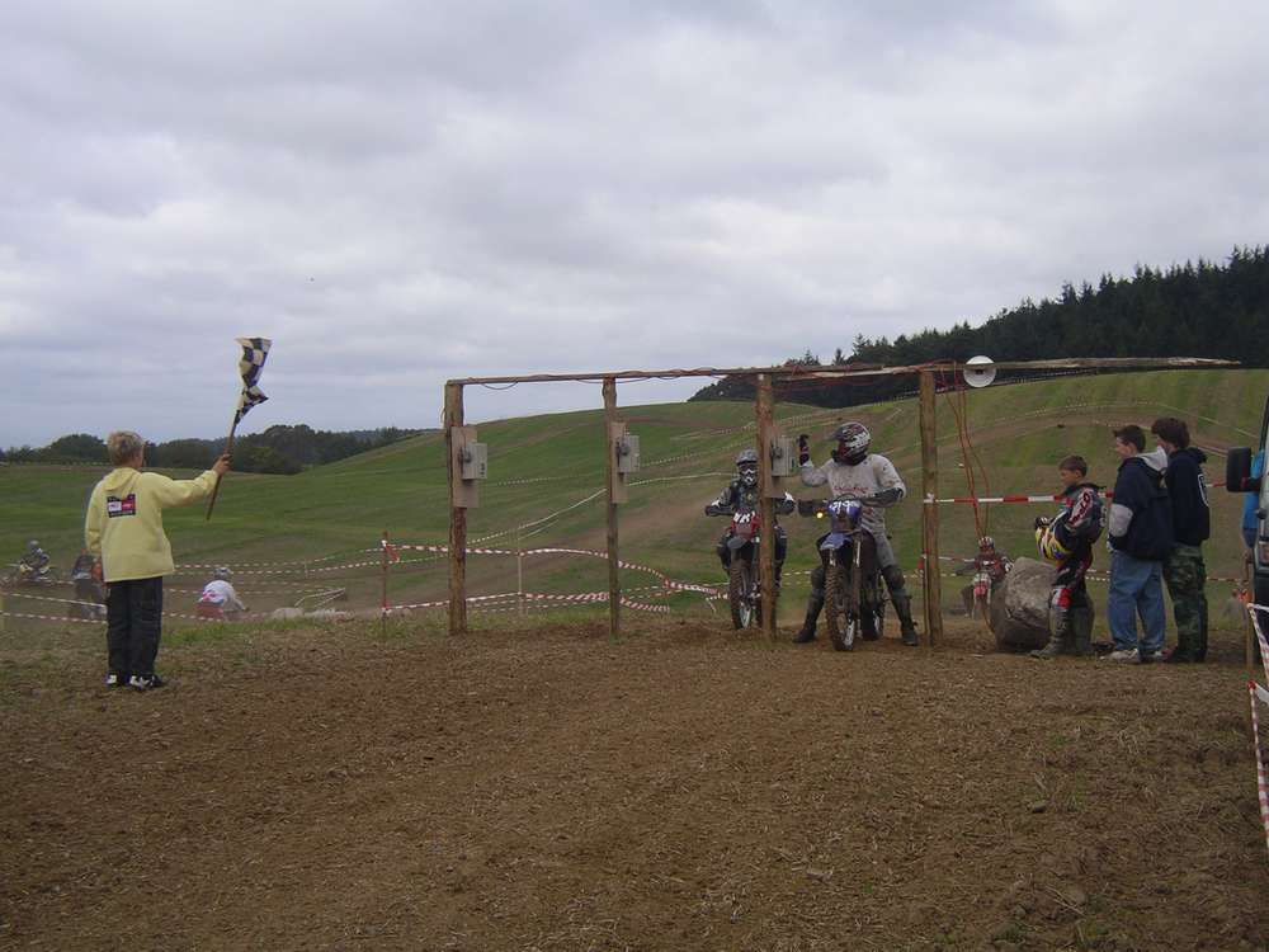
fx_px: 2566
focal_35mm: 70
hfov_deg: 27.8
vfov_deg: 21.0
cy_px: 476
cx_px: 634
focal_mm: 10.8
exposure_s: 1/400
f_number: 3.5
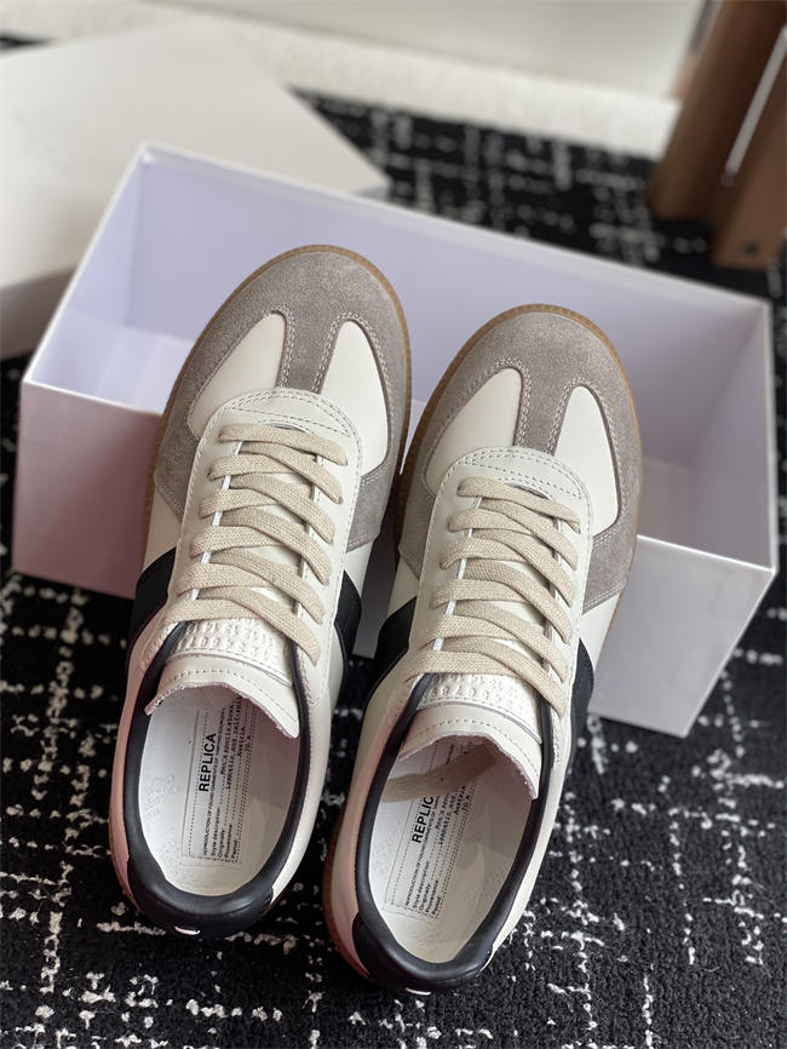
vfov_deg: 36.8
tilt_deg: -42.0
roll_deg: -17.5
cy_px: 524
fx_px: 1576
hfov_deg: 28.0
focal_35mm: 52
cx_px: 394
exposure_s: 1/199
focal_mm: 6
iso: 20
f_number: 2
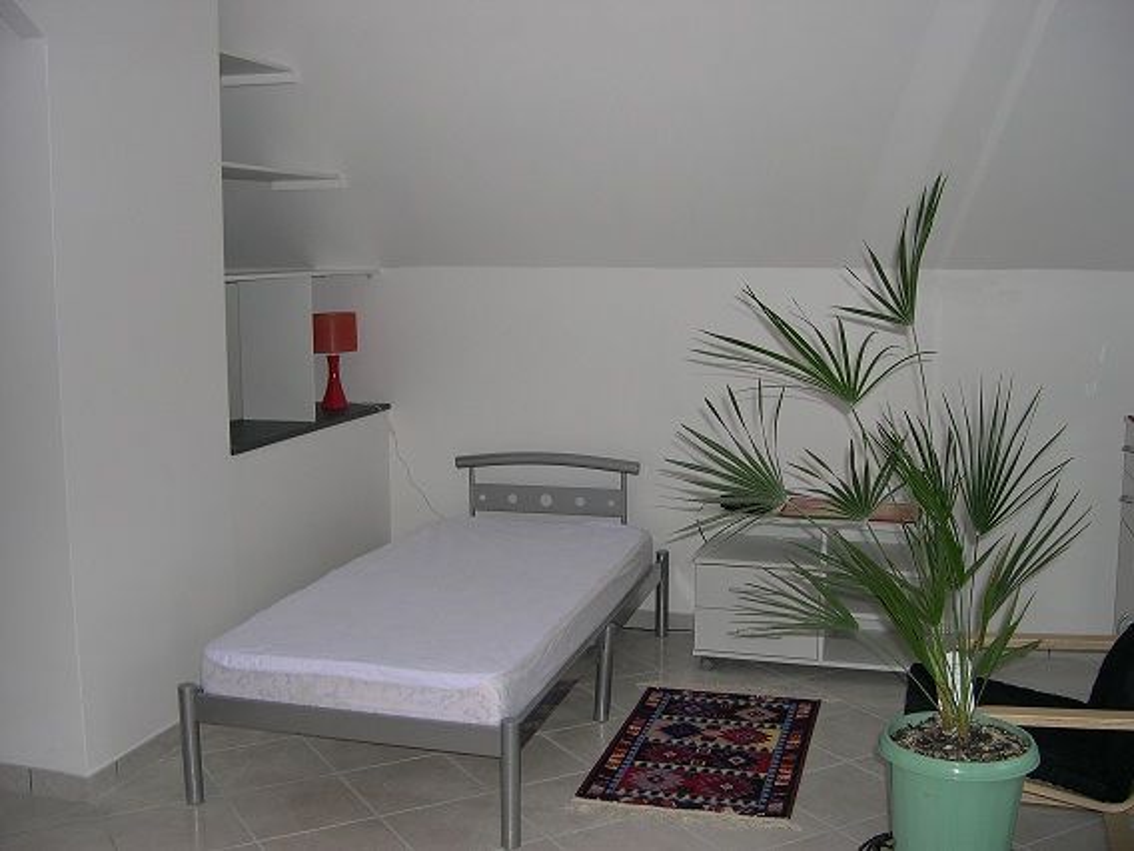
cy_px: 426
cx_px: 567
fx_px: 1245
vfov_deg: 37.7
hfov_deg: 49.0
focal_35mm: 38
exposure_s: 1/60
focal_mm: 8
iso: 100
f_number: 2.8
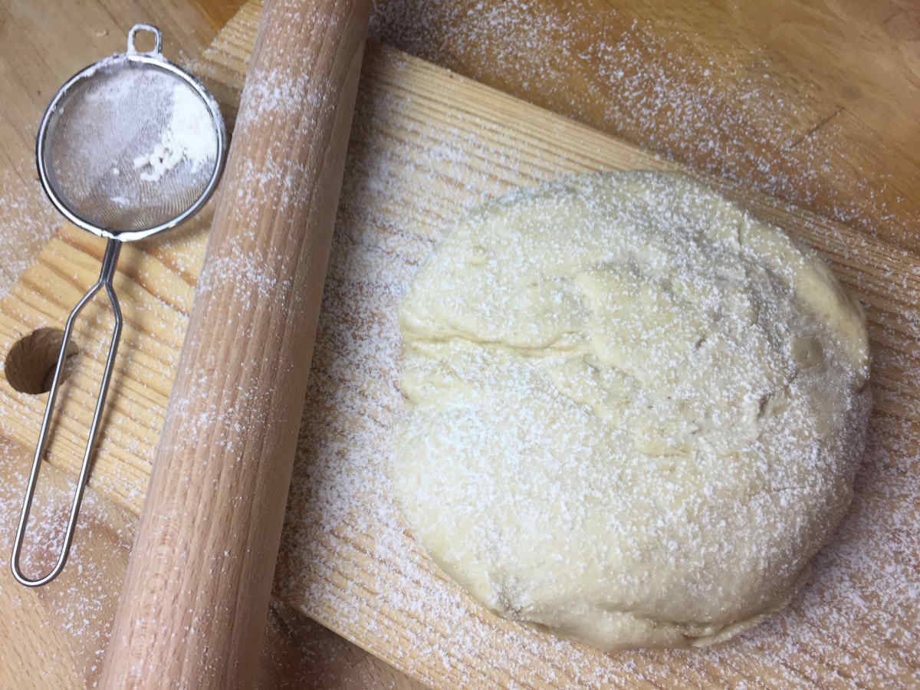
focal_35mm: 29
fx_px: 771
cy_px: 345
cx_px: 460
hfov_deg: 61.7
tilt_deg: -66.1
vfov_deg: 48.2
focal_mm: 4.15
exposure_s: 1/100
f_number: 2.2
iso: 50
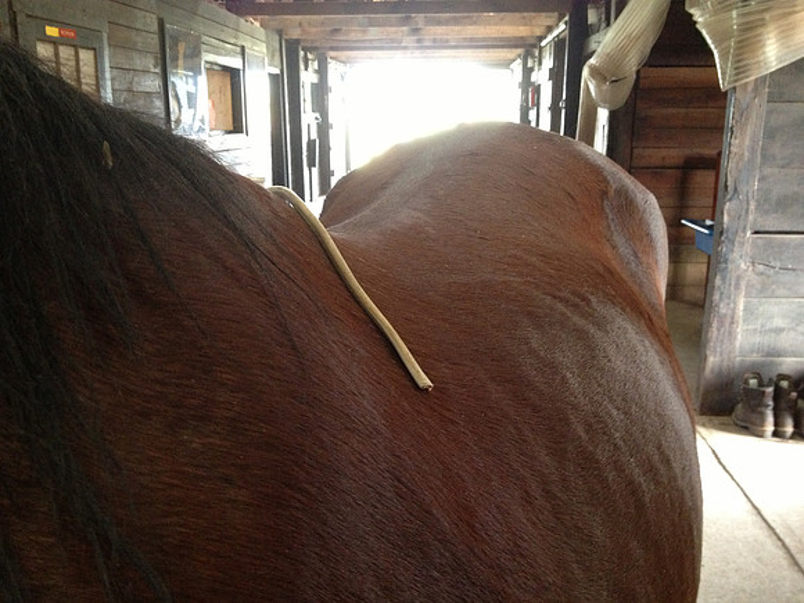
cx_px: 402
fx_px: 813
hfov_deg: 52.6
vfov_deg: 40.7
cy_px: 302
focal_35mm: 35
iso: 400
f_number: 2.4
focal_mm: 4.28
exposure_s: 1/17
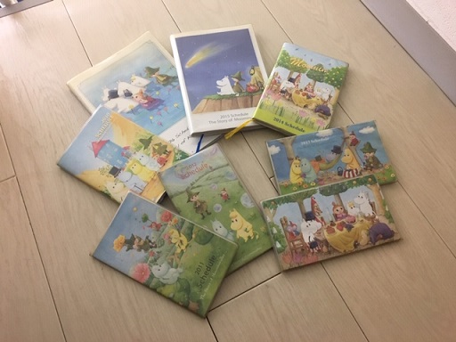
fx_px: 382
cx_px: 228
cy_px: 171
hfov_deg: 61.7
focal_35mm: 29
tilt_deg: -64.5
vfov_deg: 48.2
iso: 160
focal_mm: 4.15
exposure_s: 1/30
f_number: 2.2
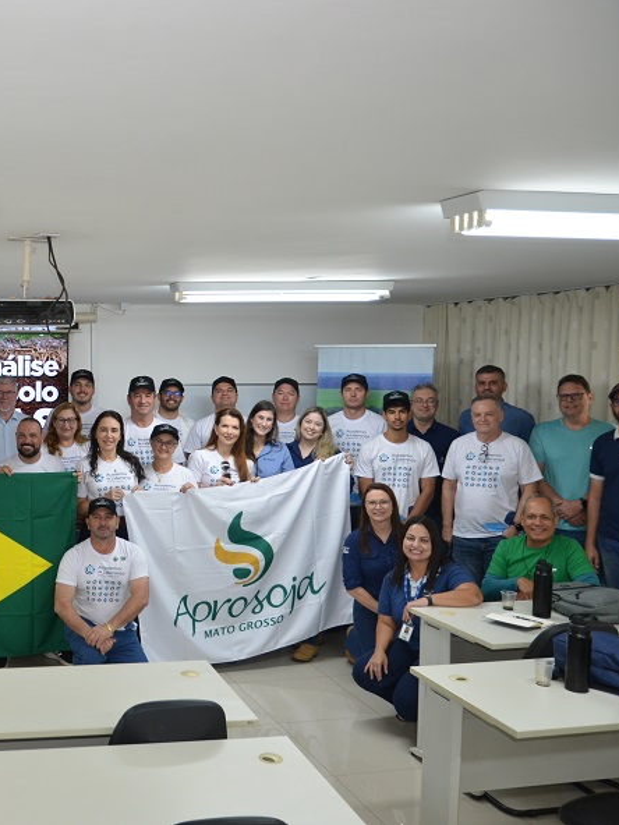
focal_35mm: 35
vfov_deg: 52.6
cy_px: 411
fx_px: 834
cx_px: 18
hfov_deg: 37.0
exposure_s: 1/100
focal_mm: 16
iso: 400
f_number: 3.5
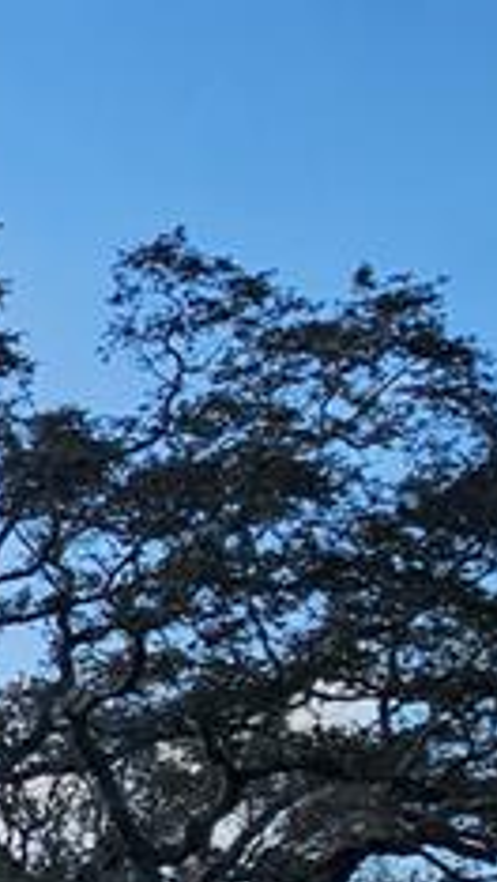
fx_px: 1449
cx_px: -1081
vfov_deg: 33.6
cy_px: 569
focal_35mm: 62
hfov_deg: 10.7
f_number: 2.2
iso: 50
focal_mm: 2.2
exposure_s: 1/1690
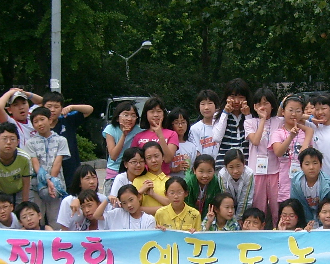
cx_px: 280
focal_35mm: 113
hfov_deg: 16.8
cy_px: 183
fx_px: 1104
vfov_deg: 13.6
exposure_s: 1/180
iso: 80
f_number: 7.1
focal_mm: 5.8
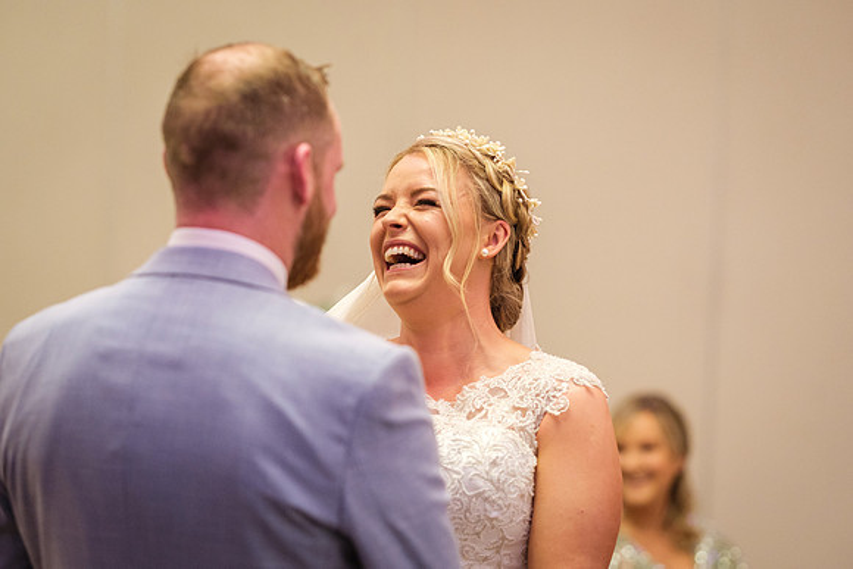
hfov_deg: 15.0
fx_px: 3242
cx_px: 426
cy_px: 284
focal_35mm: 137
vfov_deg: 10.0
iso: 2000
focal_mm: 90
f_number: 2
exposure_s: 1/160
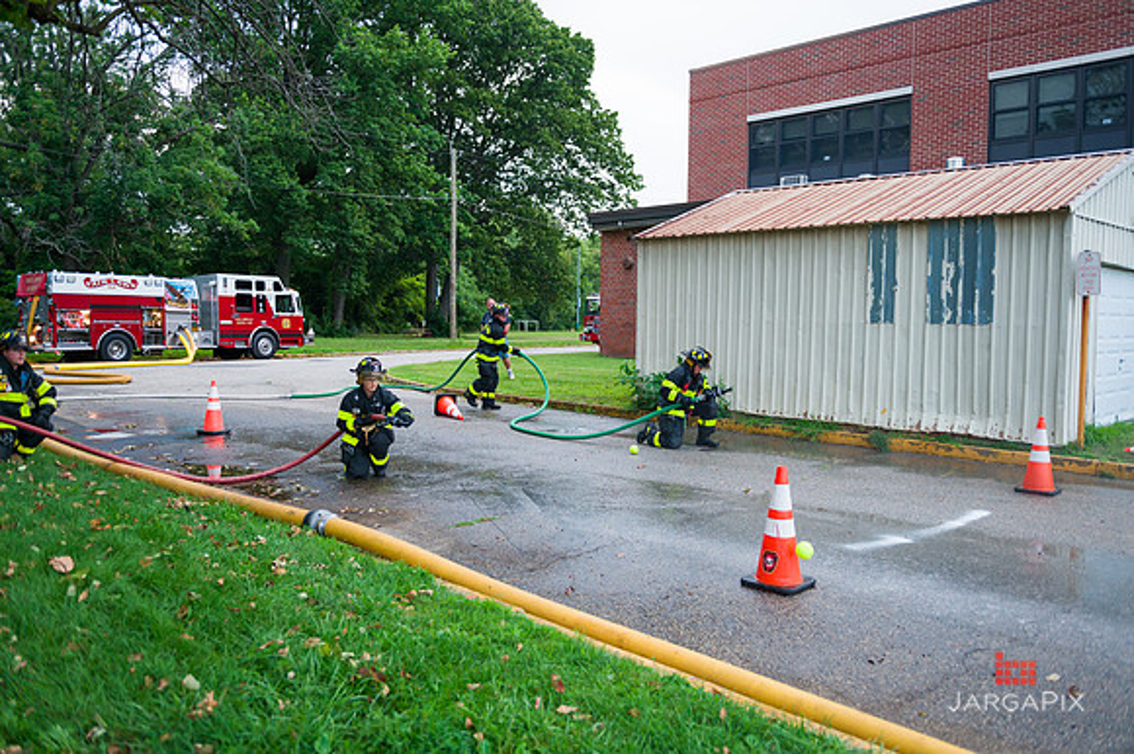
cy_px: 377
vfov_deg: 44.9
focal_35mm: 29
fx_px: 913
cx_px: 567
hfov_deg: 63.7
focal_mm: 29
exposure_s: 1/200
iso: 1000
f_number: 3.2
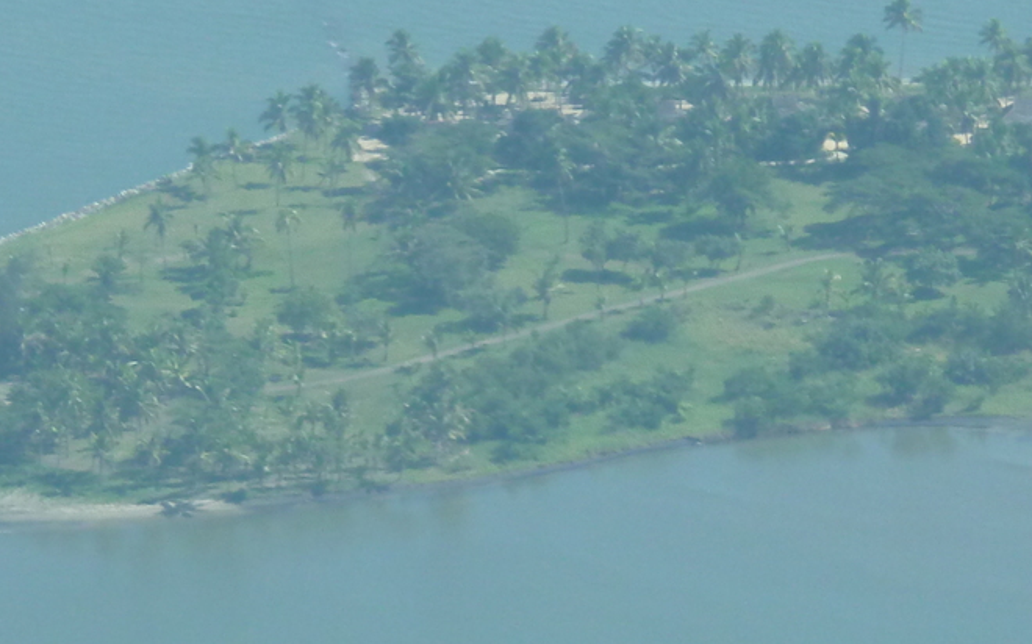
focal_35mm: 540
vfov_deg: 2.4
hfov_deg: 3.9
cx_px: 663
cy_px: 571
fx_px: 15183
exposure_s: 1/500
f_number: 4.6
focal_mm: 34.4
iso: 160
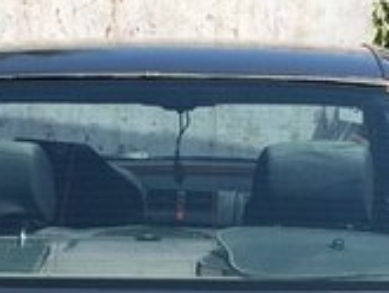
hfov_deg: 16.9
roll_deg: +0.0
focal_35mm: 116
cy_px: 464
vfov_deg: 12.1
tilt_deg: -17.7
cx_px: 160
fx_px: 1305
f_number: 2.2
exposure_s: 1/1083
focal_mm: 4.15
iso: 25
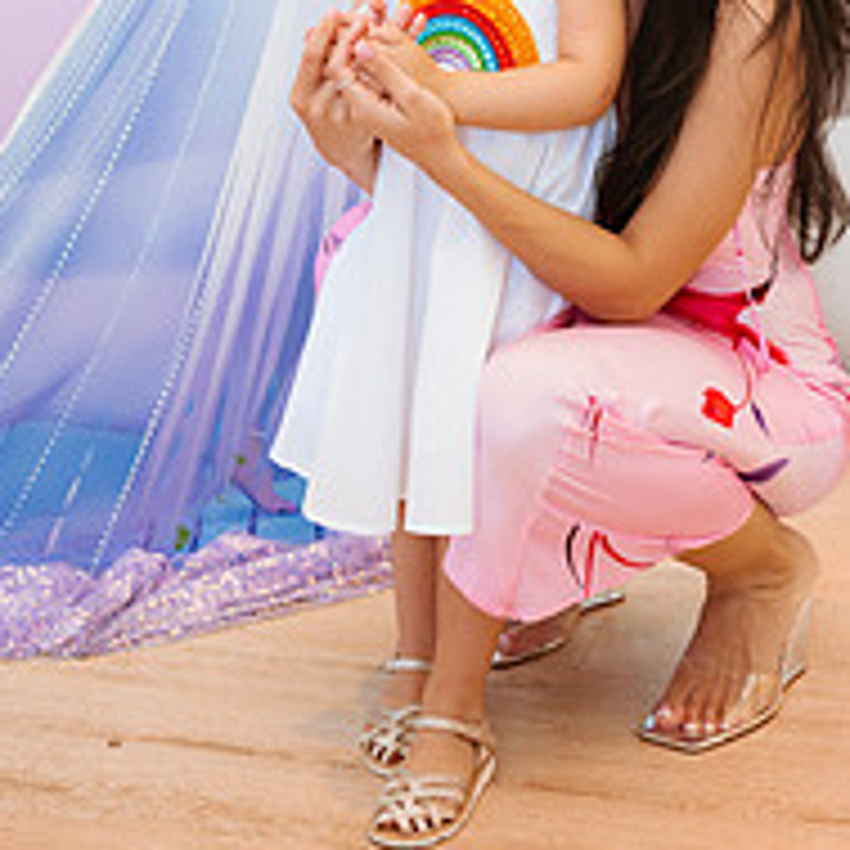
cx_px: 508
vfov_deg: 23.5
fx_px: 1972
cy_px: 31
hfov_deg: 24.3
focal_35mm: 71
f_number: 1.8
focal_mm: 35
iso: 400
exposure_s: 1/250
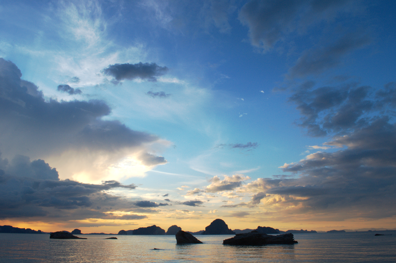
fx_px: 297
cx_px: 198
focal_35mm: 27
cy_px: 132
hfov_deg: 67.4
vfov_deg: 47.8
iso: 400
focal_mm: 18
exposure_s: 1/160
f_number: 11
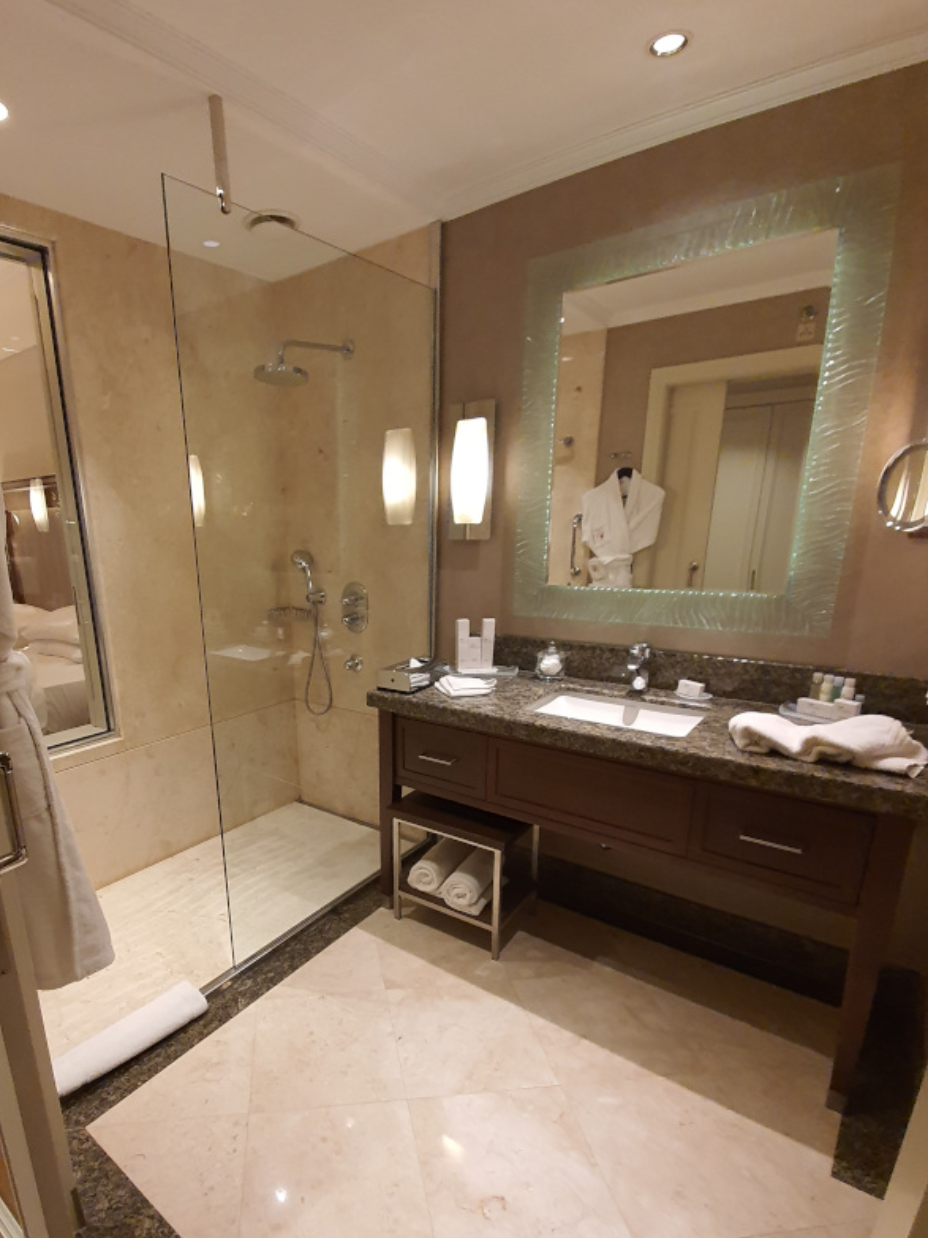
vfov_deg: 90.5
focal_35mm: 17
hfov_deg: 73.6
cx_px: 354
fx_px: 608
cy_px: 702
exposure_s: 1/50
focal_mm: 1.8
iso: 400
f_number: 2.2
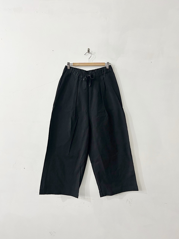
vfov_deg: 67.3
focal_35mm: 26
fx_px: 179
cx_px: 90
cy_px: 120
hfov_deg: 53.1
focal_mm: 5.7
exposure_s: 1/60
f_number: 1.5
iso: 320
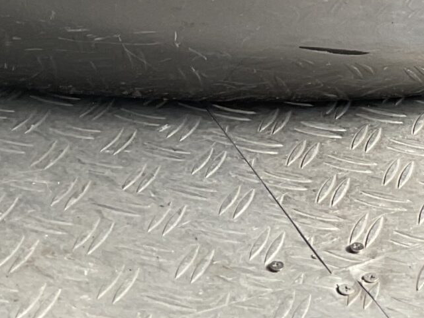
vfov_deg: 11.8
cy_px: -259
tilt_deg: -14.5
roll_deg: -5.4
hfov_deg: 16.7
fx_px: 1421
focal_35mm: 116
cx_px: 392
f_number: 1.8
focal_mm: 3
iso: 16
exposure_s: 1/265
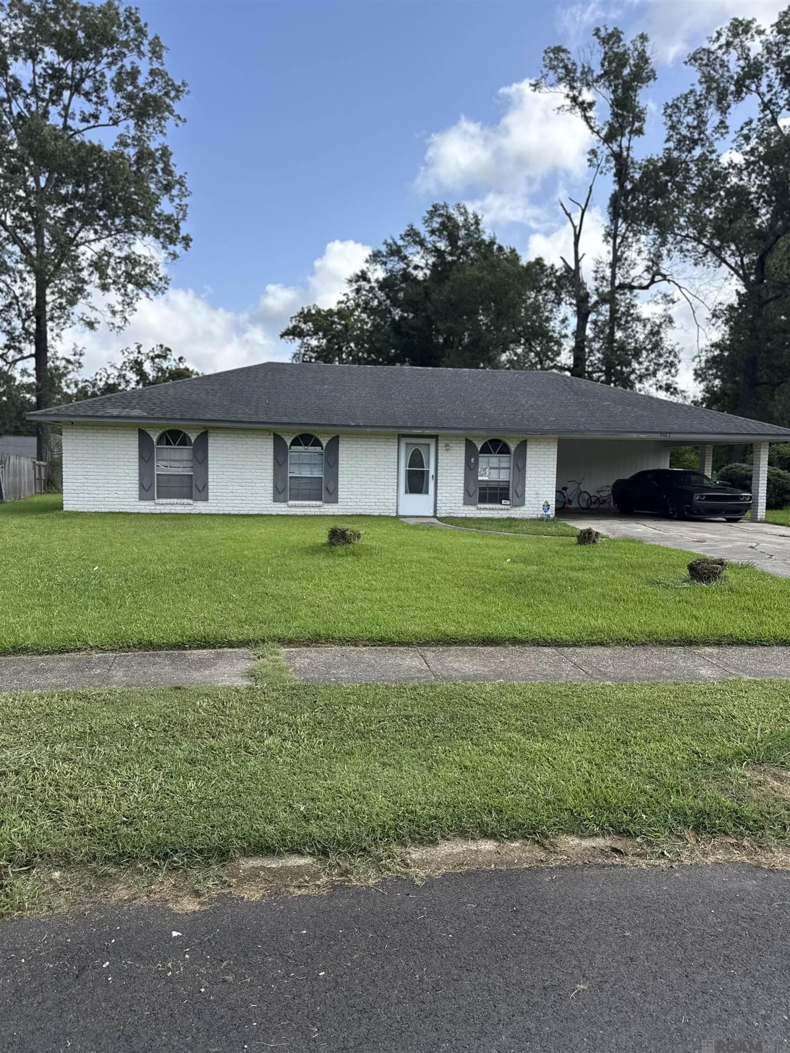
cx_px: 395
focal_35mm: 24
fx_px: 730
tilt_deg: -4.0
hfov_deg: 56.8
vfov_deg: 71.6
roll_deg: -1.2
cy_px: 526
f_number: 1.78
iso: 100
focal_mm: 6.76
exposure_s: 1/3584
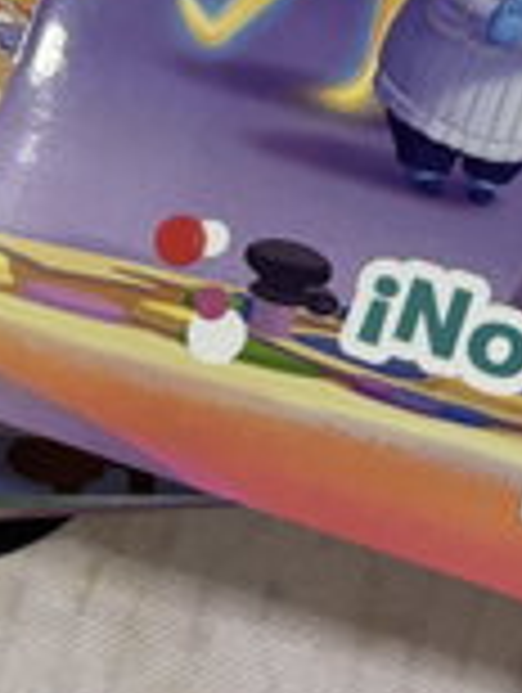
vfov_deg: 19.3
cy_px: -308
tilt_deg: -82.8
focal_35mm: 90
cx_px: 716
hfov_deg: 15.5
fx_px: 1805
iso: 160
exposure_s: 1/50
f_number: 1.6
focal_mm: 5.96
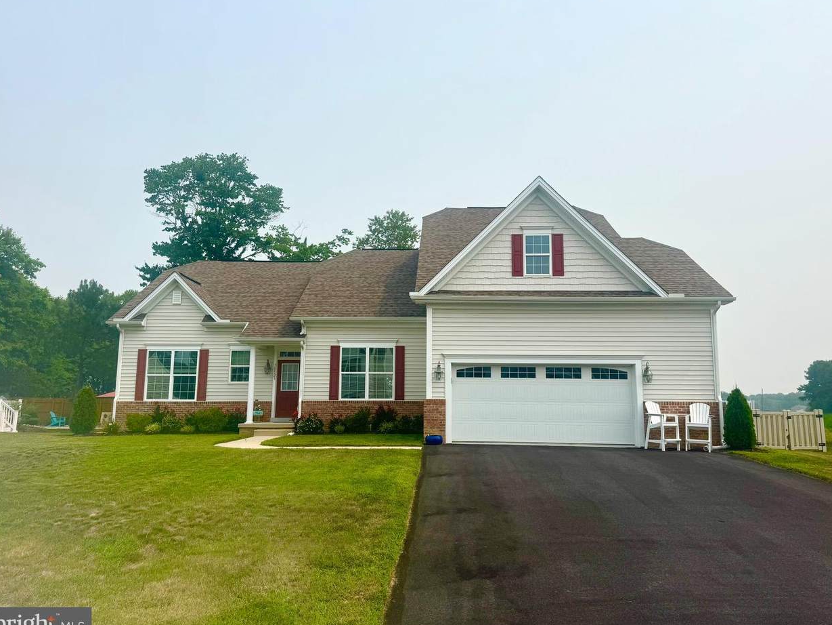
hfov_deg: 69.4
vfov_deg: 54.9
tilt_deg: +7.3
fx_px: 601
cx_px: 419
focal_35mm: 25
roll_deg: -0.2
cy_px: 317
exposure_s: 1/7937
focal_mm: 6.76
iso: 80
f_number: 1.78
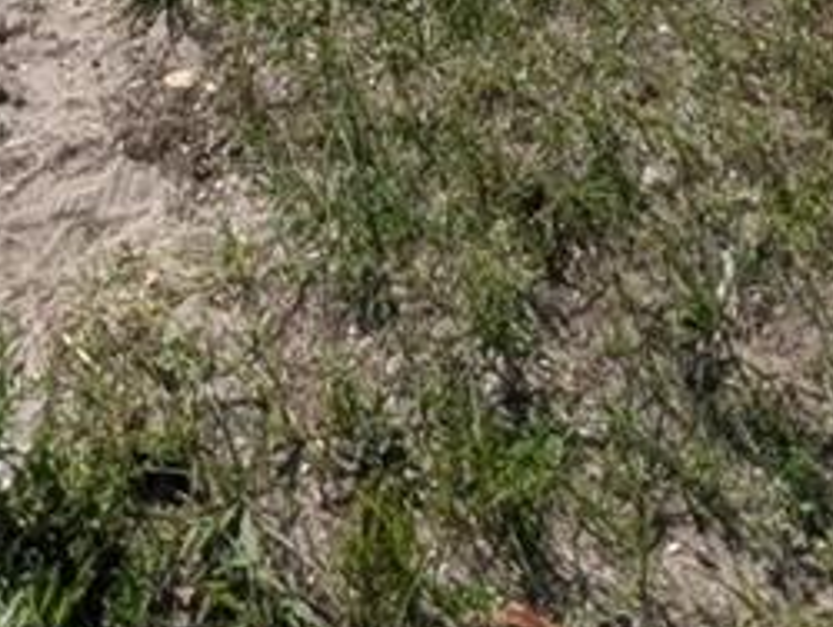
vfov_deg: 11.6
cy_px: -1164
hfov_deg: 23.4
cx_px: 257
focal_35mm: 83
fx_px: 1999
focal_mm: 1.95
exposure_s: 1/2320
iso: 48
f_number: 2.2
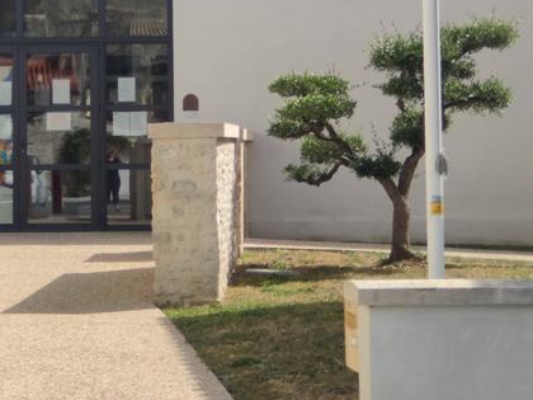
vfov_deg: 14.7
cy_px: 23
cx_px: 161
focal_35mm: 99
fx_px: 1524
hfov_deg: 19.7
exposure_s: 1/792
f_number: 2.4
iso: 100
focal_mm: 5.55
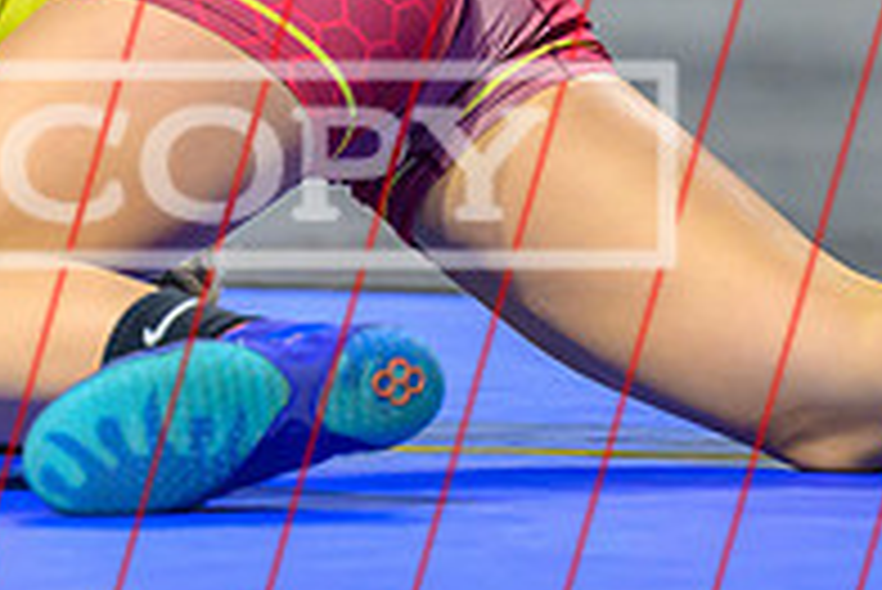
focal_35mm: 736
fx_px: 18045
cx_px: -368
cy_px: 352
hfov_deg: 2.8
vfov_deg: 1.9
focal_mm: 200
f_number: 2.8
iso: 3200
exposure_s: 1/800
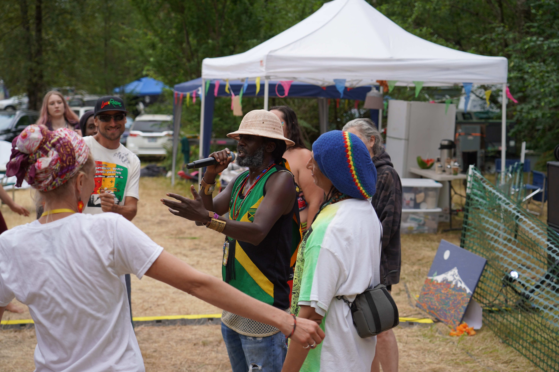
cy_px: 186
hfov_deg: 32.9
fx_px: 947
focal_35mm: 61
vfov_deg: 22.3
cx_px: 280
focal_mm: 61
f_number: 4
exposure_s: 1/160
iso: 160
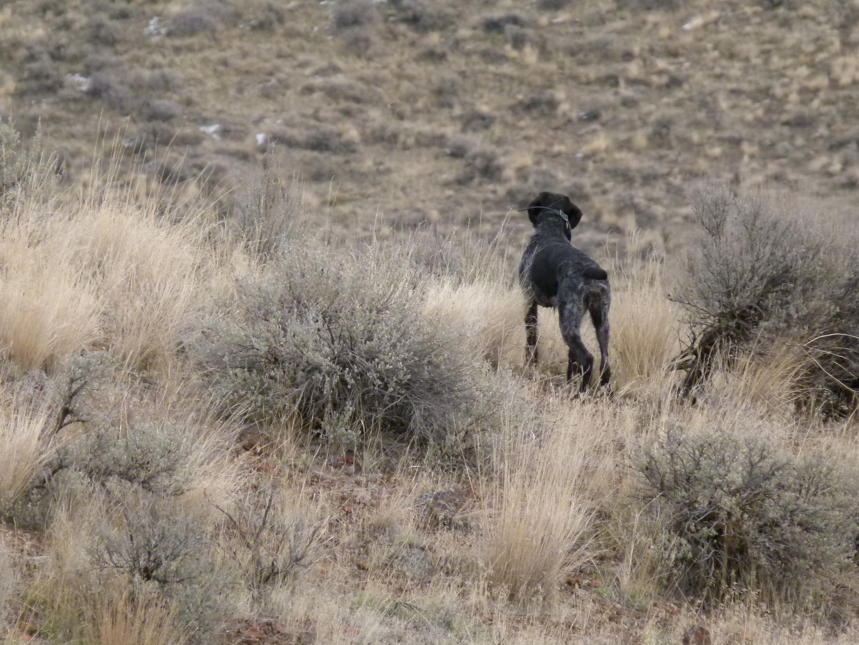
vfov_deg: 2.1
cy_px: 321
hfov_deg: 2.8
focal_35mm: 714
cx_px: 424
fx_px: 17719
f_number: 5.2
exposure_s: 1/500
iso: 250
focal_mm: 108
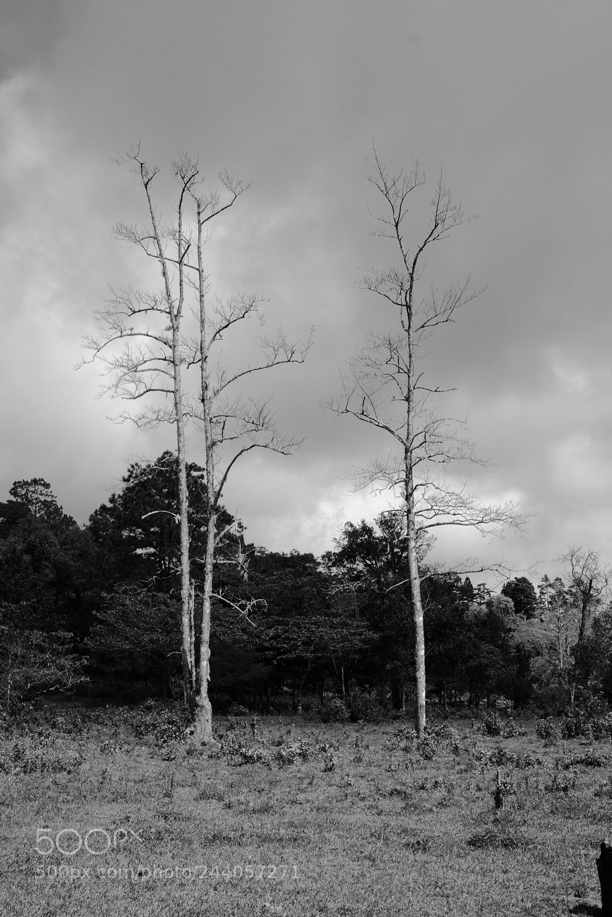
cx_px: 306
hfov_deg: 36.9
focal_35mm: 36
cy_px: 458
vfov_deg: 53.1
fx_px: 918
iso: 800
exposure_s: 1/180
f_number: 13
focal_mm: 24.3
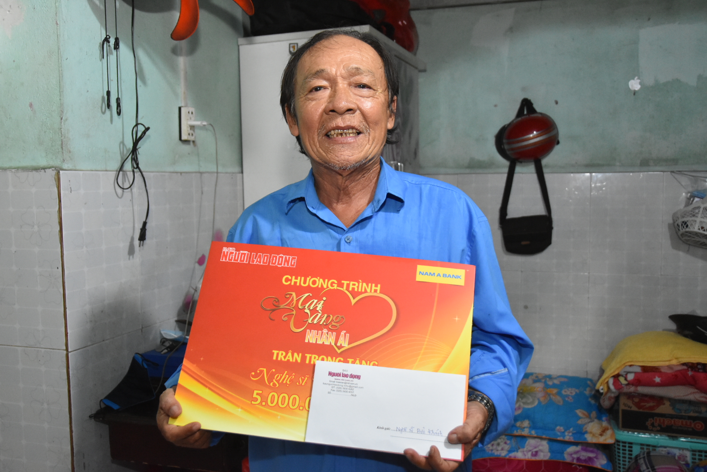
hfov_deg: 53.1
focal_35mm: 36
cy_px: 236
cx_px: 354
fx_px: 707
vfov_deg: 36.9
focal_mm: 24
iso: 2800
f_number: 3.8
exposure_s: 1/160
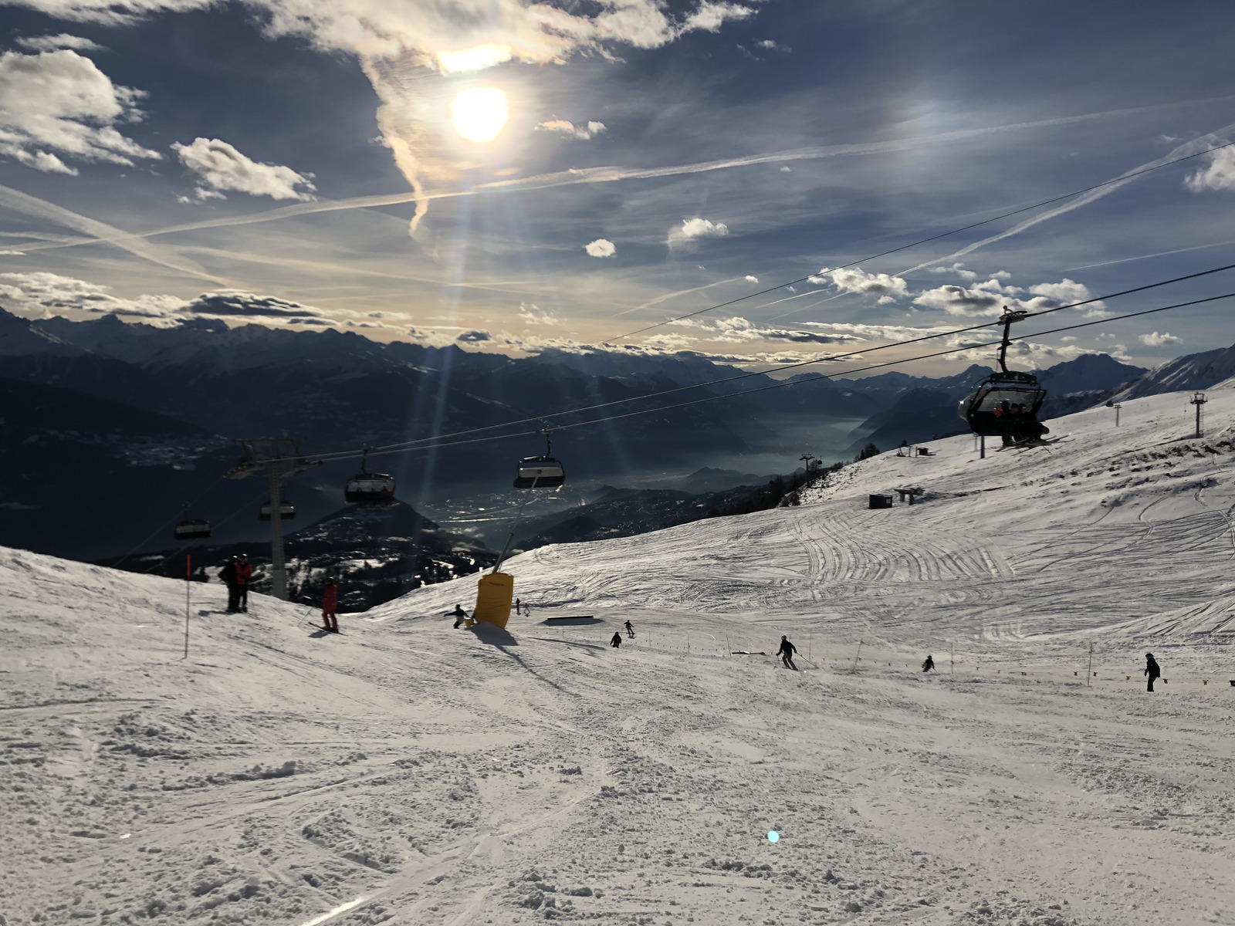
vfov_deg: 49.7
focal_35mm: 28
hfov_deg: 63.4
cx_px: 618
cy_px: 463
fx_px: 999
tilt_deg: -6.0
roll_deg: -0.2
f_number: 1.8
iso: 25
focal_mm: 4
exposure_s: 1/12048
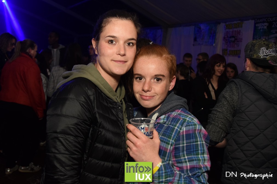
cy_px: 92
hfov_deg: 53.1
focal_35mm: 36
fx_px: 277
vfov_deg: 36.9
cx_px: 138
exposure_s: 1/40
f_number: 4
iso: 1600
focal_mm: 24
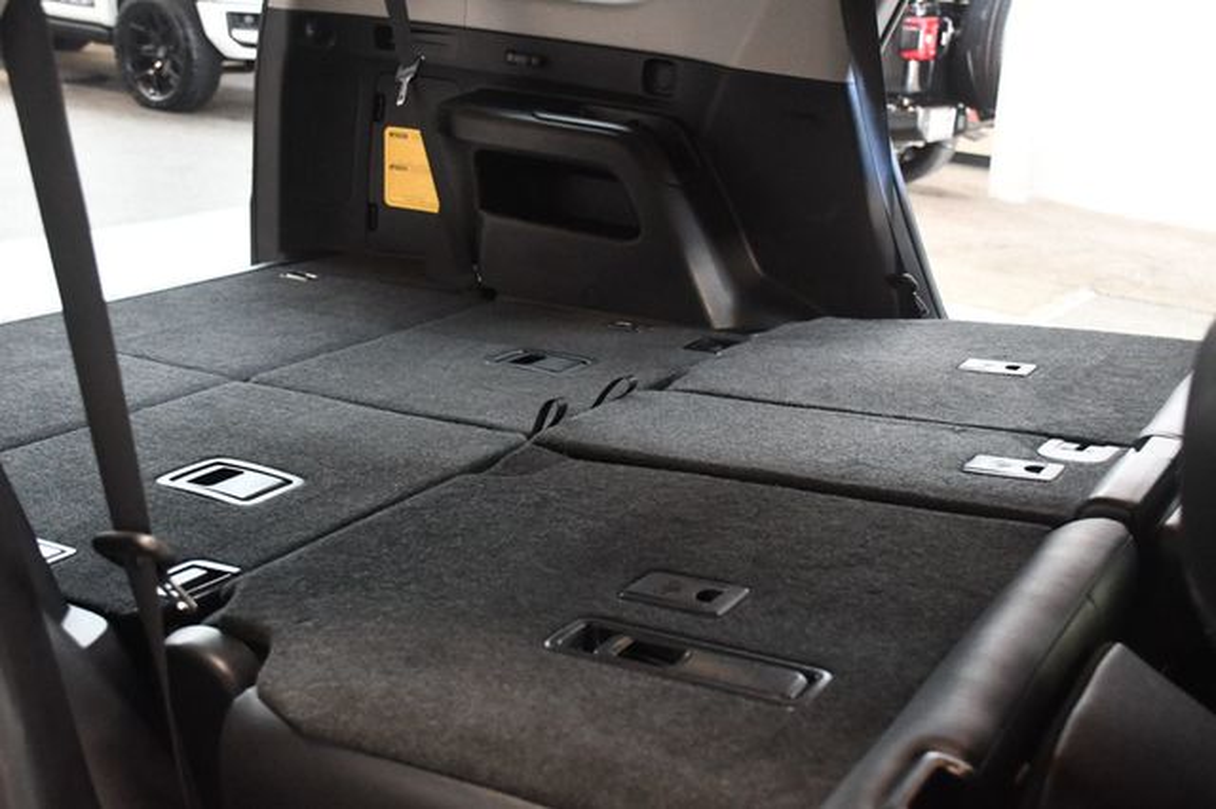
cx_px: 608
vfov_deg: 33.4
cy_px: 404
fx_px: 1350
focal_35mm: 40
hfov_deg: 48.5
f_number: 4
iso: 6400
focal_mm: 27
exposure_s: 1/60
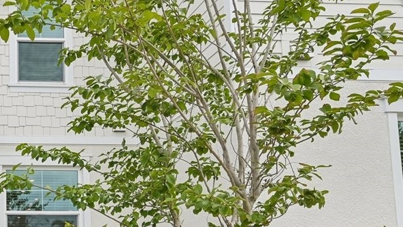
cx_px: -24
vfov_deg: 27.0
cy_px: 221
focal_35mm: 42
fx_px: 449
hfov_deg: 40.5
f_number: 8
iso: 400
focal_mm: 14
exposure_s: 1/800
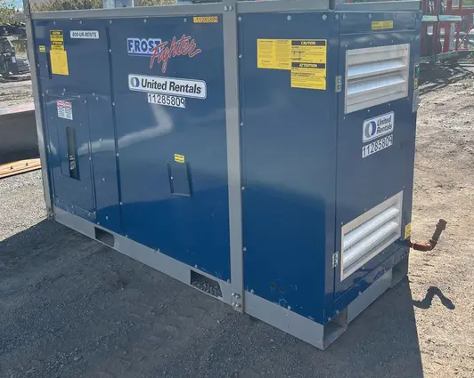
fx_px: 491
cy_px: 124
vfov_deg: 41.6
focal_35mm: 35
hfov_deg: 51.5
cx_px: 244
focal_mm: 5.1
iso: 50
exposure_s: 1/2062
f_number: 1.6
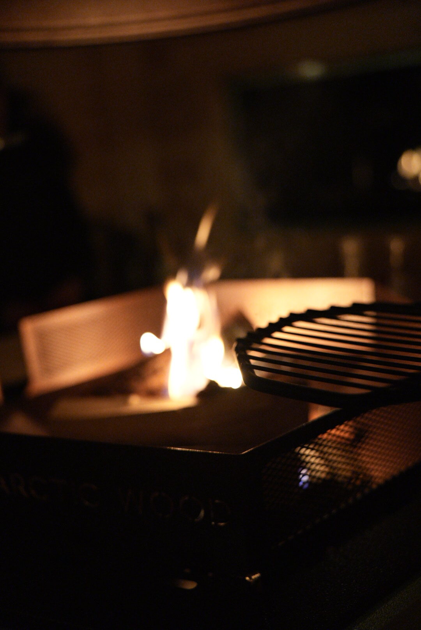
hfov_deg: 37.9
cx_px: 210
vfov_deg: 54.4
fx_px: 613
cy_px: 315
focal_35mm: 35
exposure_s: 1/60
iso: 12800
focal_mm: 35
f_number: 2
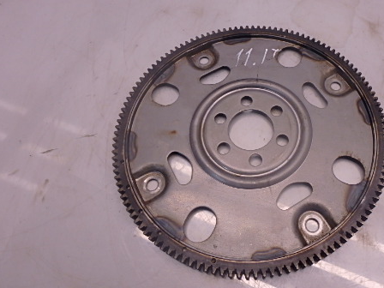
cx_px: 255
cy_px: 117
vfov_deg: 46.6
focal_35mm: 30
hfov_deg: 58.6
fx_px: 333
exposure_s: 1/60
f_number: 3.5
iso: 125
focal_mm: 3.7
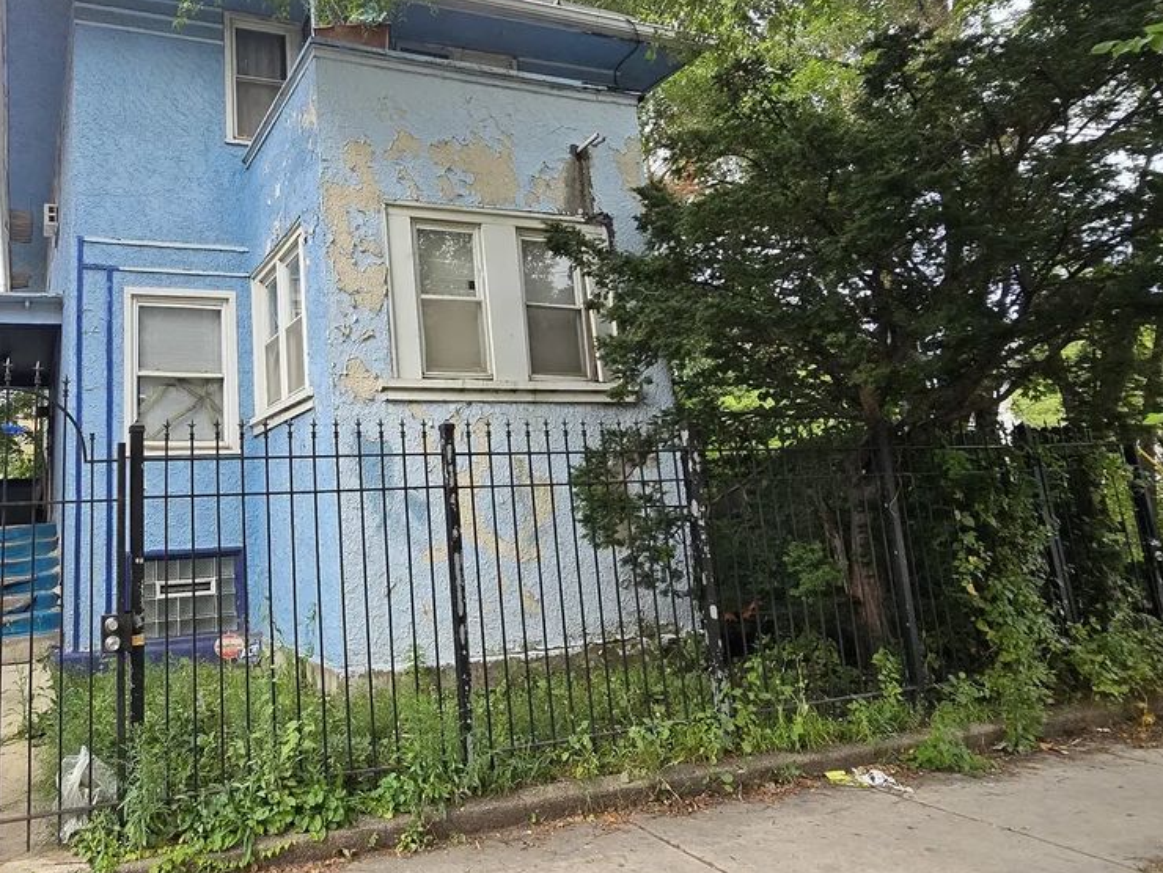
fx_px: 605
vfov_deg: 70.7
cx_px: 365
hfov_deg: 83.9
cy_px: 338
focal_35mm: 18
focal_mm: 2.2
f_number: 2.2
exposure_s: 1/461
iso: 50
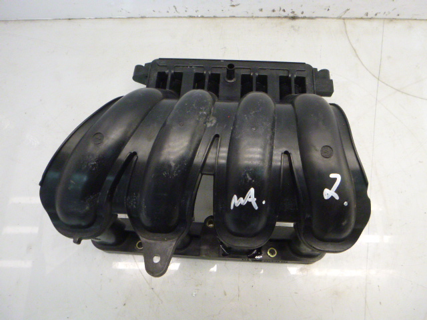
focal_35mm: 25
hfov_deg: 69.4
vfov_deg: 54.9
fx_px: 308
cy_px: 160
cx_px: 214
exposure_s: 1/50
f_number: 3.9
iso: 400
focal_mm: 4.5
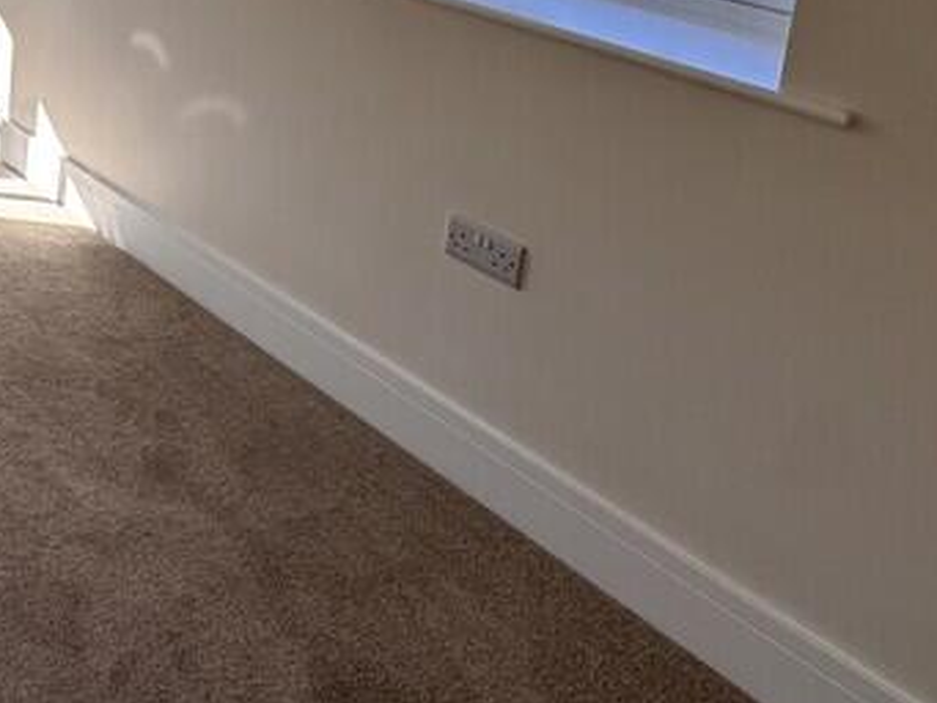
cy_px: -104
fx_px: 1137
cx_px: -104
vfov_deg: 30.1
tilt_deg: -9.1
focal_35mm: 42
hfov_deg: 37.2
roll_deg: -0.7
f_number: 2.2
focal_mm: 2.22
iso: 40
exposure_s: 1/136
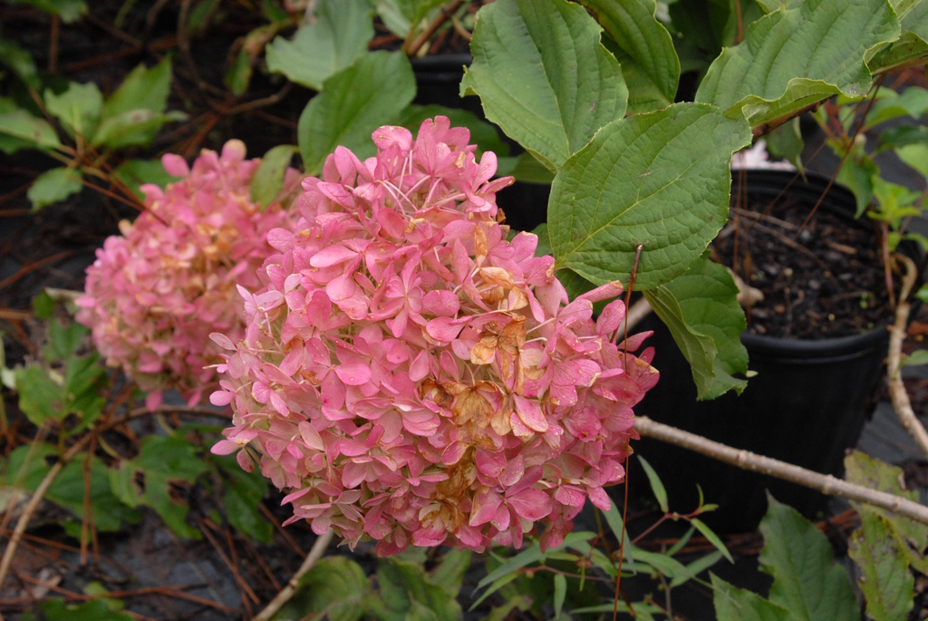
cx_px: 464
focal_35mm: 75
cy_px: 310
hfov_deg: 27.0
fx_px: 1935
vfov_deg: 18.2
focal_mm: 50
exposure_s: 1/200
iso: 400
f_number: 7.1
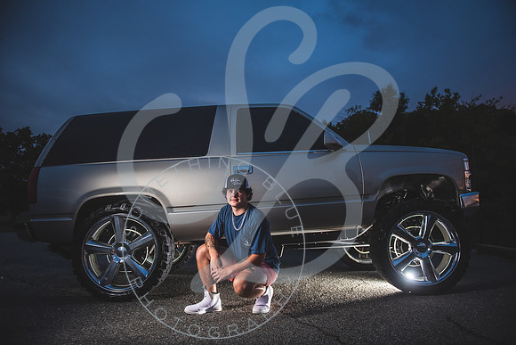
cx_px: 258
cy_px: 172
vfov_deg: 53.2
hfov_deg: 73.7
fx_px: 344
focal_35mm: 24
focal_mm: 24
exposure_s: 1/250
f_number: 2.8
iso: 100
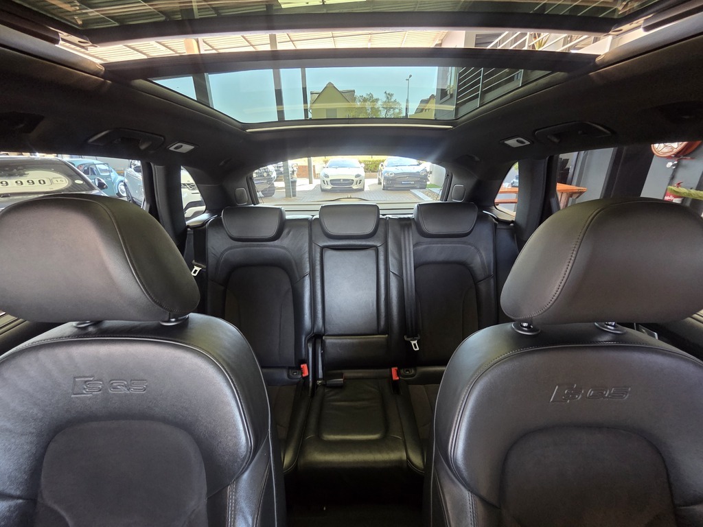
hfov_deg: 106.2
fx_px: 264
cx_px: 352
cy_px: 264
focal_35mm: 13
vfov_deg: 89.9
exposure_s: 1/50
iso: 500
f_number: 2.2
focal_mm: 2.2
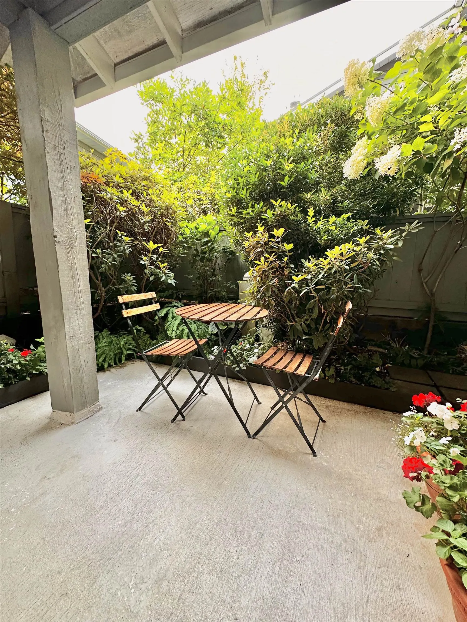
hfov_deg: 85.7
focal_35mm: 14
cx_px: 234
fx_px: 252
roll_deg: -1.1
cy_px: 311
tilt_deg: -9.3
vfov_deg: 102.1
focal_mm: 2.22
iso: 200
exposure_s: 1/99
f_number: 2.2
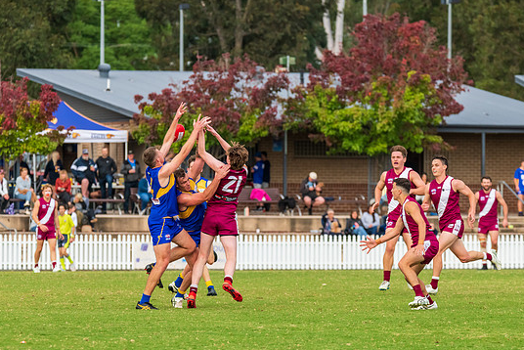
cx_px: 239
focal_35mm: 341
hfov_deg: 6.0
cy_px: 179
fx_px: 4966
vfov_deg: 4.0
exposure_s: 1/1250
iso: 1000
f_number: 9
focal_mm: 300
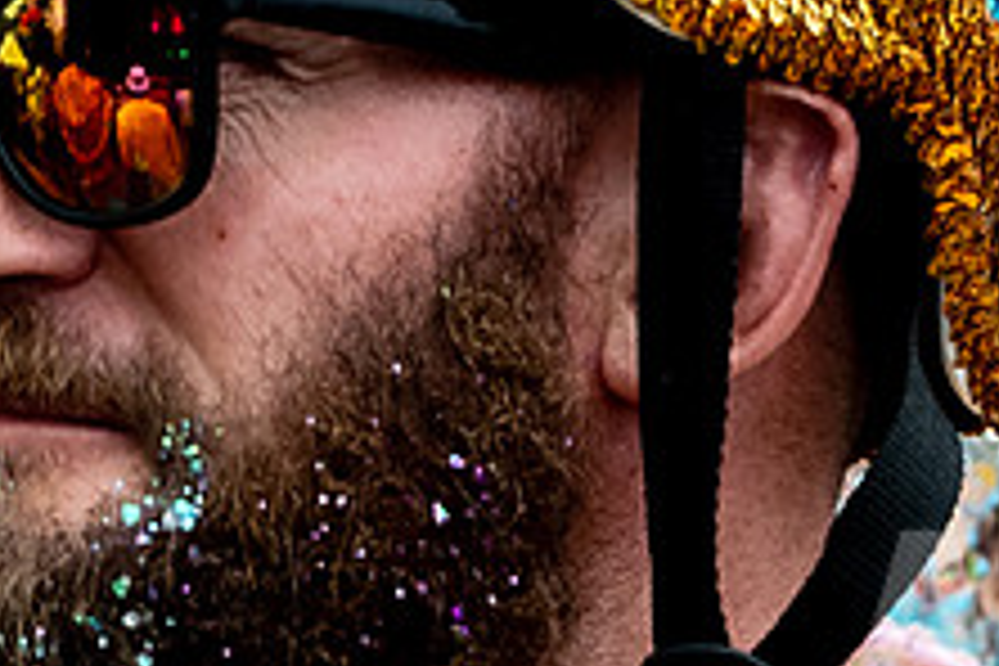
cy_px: -185
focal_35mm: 1845
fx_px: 51195
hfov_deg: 1.1
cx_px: 811
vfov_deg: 0.7
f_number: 5.6
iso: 140
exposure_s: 1/250
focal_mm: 200
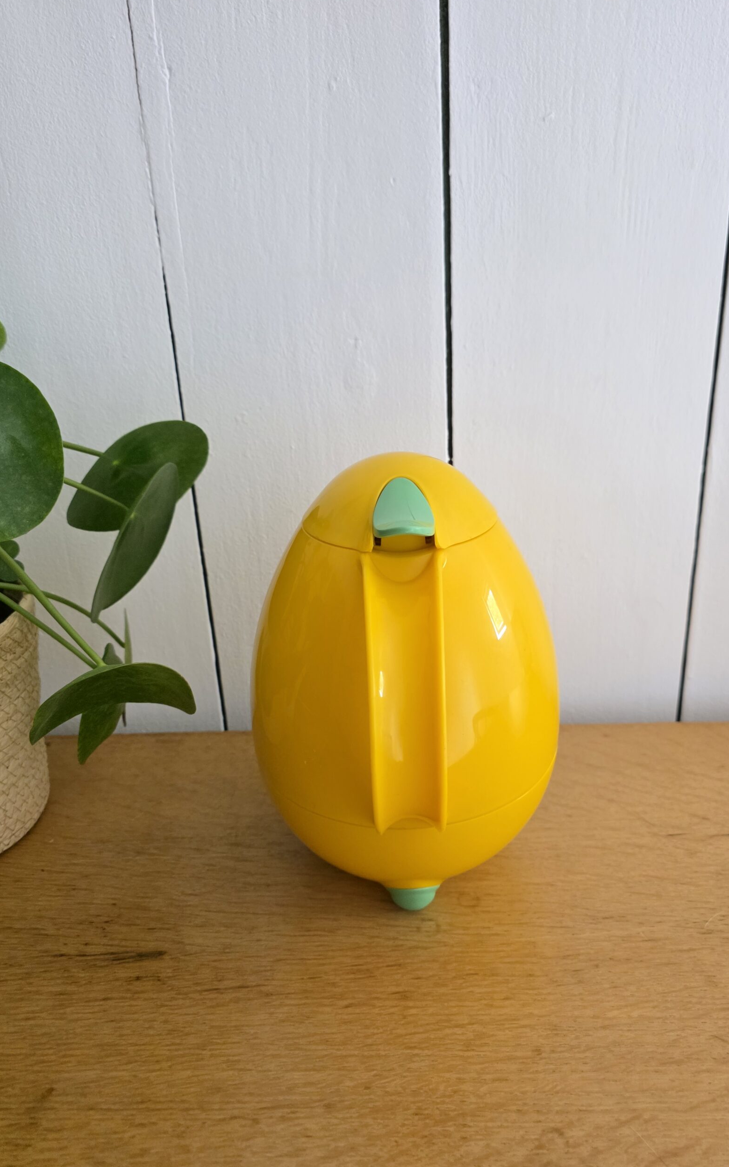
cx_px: 410
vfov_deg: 72.6
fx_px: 795
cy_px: 577
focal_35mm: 25
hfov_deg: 49.1
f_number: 1.7
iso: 1250
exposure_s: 1/60
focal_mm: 6.3
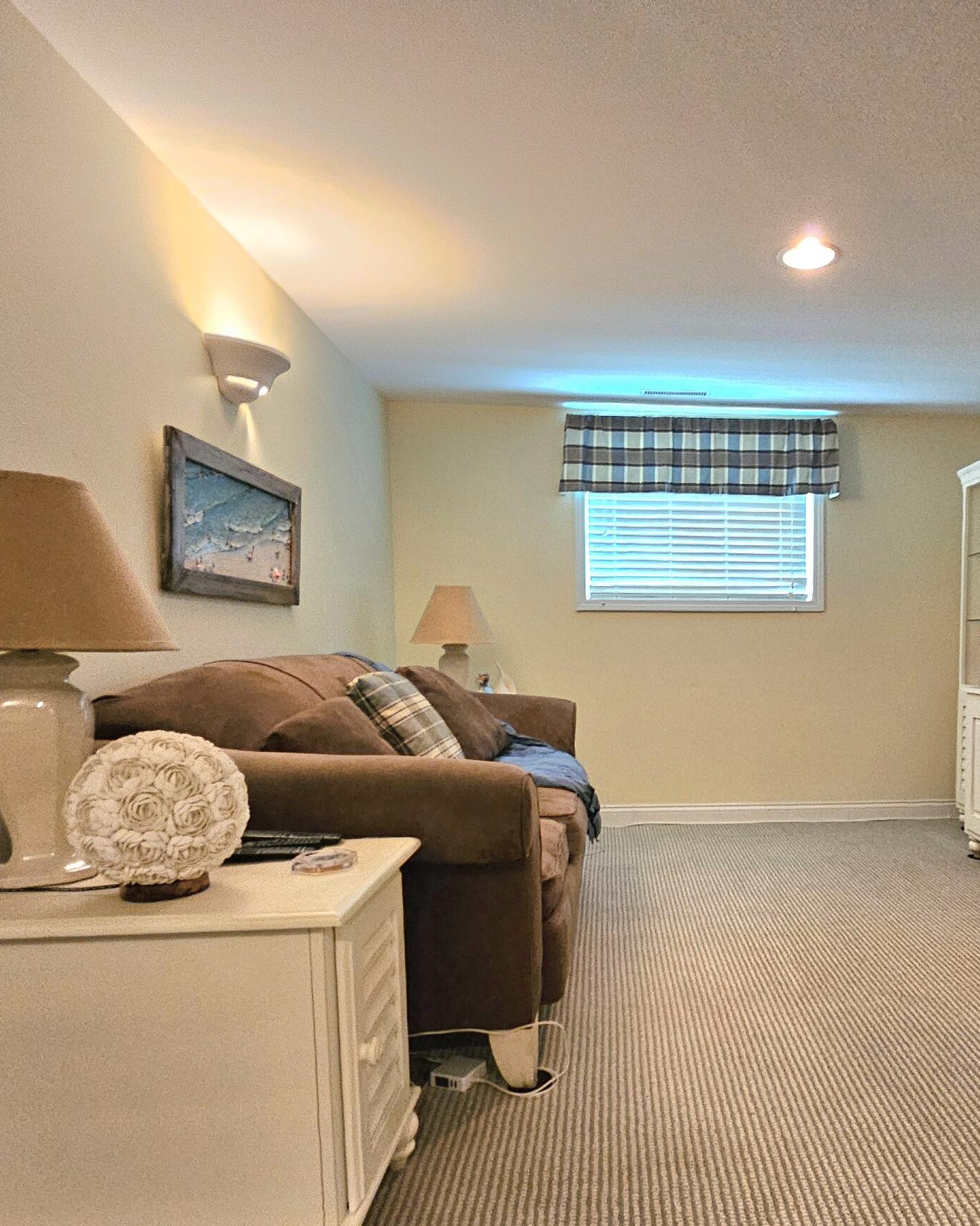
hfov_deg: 60.2
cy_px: 703
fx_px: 798
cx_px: 715
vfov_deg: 74.6
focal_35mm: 22
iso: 640
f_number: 2.2
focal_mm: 2.2
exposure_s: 1/24
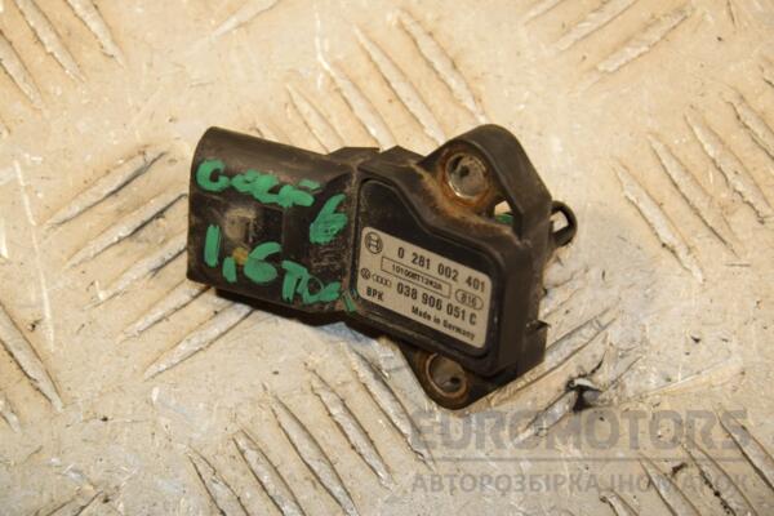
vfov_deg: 9.3
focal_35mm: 147
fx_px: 3160
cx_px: 387
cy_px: 258
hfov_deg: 14.0
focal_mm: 98
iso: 800
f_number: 7.1
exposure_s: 1/200
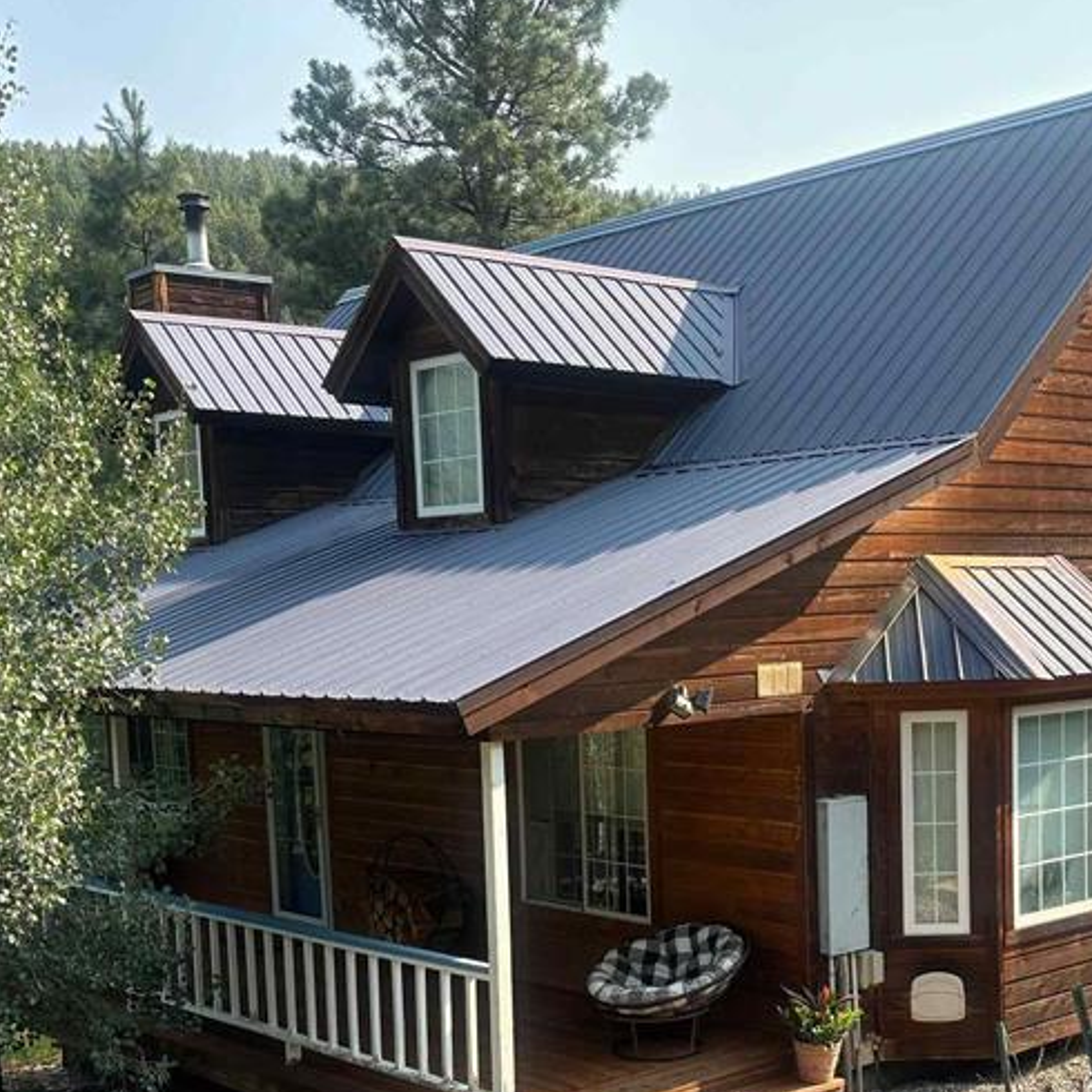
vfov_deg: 34.9
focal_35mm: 48
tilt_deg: -5.9
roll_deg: +1.7
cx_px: 709
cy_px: 769
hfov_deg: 35.1
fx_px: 1713
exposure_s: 1/697
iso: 50
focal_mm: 5.96
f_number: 1.6
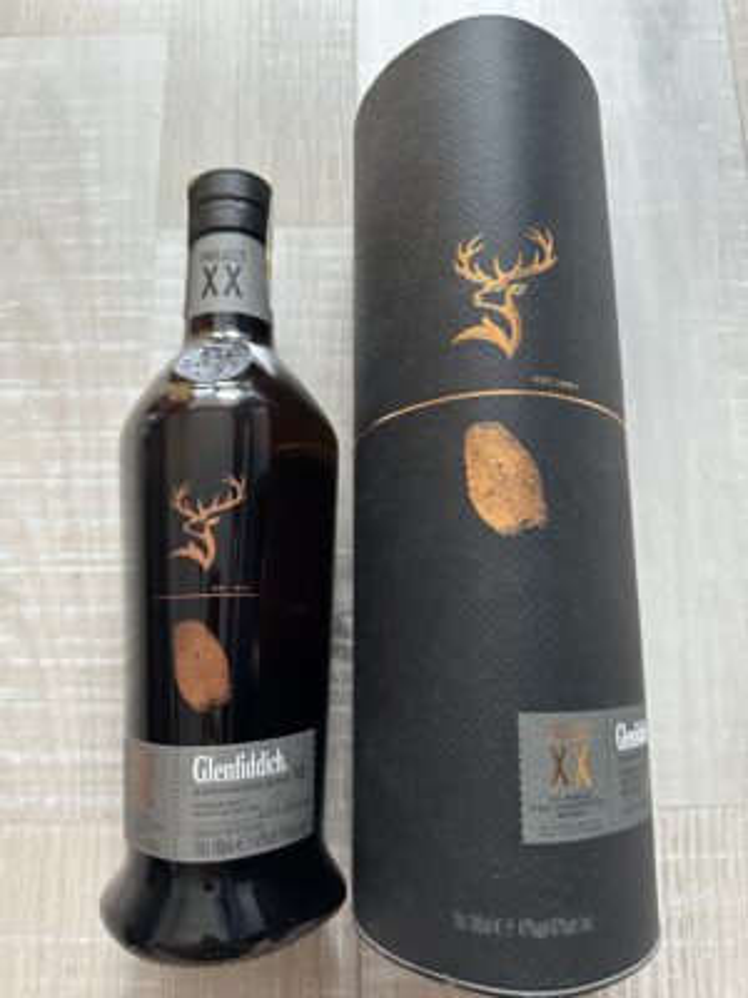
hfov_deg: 56.8
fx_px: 691
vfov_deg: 71.6
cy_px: 499
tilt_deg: -78.5
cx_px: 374
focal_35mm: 24
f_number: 1.78
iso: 320
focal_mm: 6.86
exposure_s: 1/60
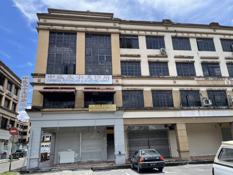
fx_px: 168
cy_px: 88
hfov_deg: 69.4
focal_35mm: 25
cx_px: 116
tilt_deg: +17.2
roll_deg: +2.2
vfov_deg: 54.9
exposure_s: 1/1852
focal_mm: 5.1
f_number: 1.6
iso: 32
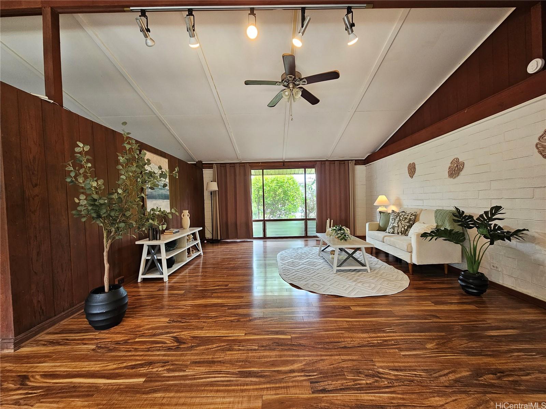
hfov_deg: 106.2
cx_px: 273
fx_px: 205
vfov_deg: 89.9
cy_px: 204
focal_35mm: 13
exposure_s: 1/60
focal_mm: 2.2
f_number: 2.2
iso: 125
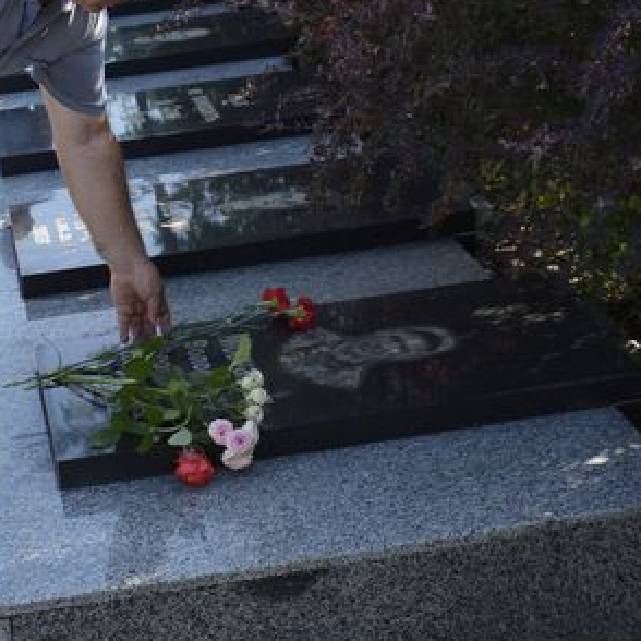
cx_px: 98
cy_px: 202
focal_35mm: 78
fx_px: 1634
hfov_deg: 21.8
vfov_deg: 22.1
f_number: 5.6
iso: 100
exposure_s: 1/125
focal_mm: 24
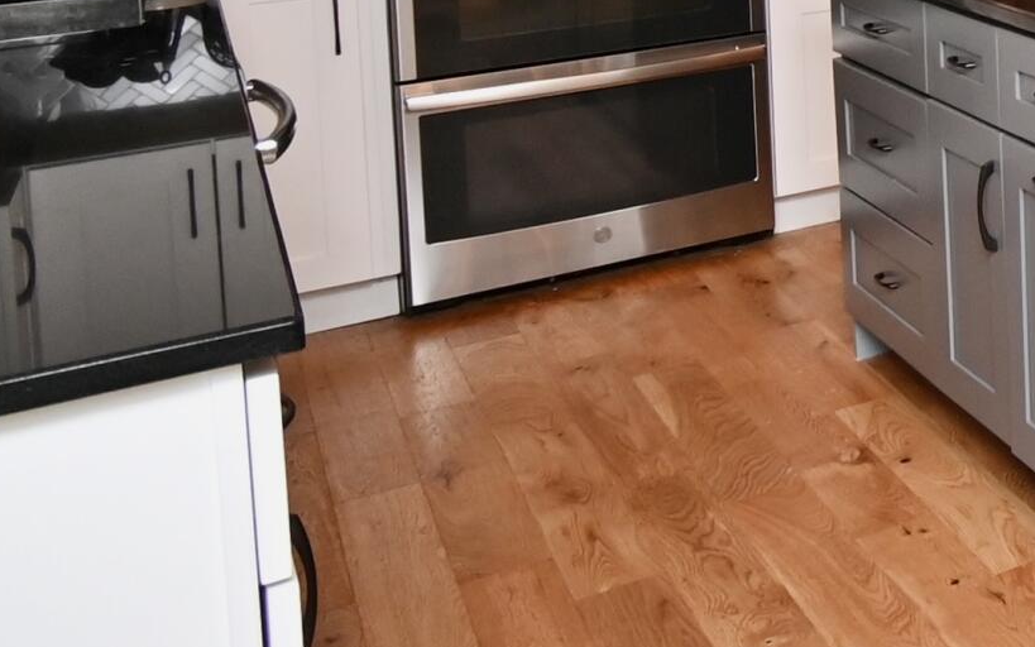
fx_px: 1580
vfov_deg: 20.8
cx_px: 1781
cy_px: -224
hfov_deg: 23.2
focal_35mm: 56
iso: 500
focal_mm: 10
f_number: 5
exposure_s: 1/125
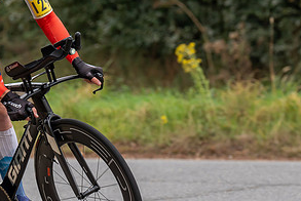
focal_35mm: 397
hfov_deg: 5.2
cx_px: 21
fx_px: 3323
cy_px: 40
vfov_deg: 3.5
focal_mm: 140
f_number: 4
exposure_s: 1/1000
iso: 500
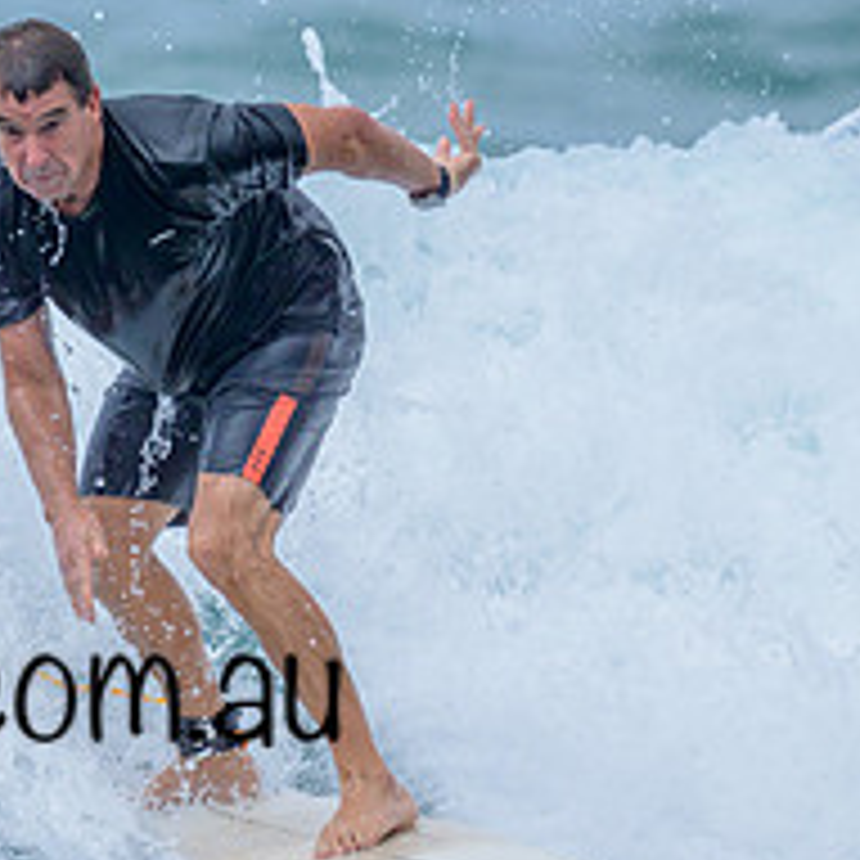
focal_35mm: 2489
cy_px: 589
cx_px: -246
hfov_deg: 0.7
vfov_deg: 0.7
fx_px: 69960
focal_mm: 800
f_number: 6.3
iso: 360
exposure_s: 1/2000
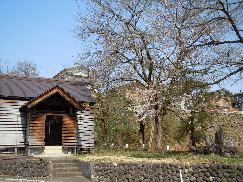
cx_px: 122
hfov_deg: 47.9
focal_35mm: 39
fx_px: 274
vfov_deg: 36.8
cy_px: 91
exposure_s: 1/800
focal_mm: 7.1
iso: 100
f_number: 3.7
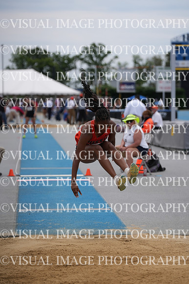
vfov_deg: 14.1
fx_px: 1149
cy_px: 142
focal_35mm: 146
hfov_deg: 9.4
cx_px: 94
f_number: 4
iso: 320
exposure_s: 1/5000
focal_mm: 146
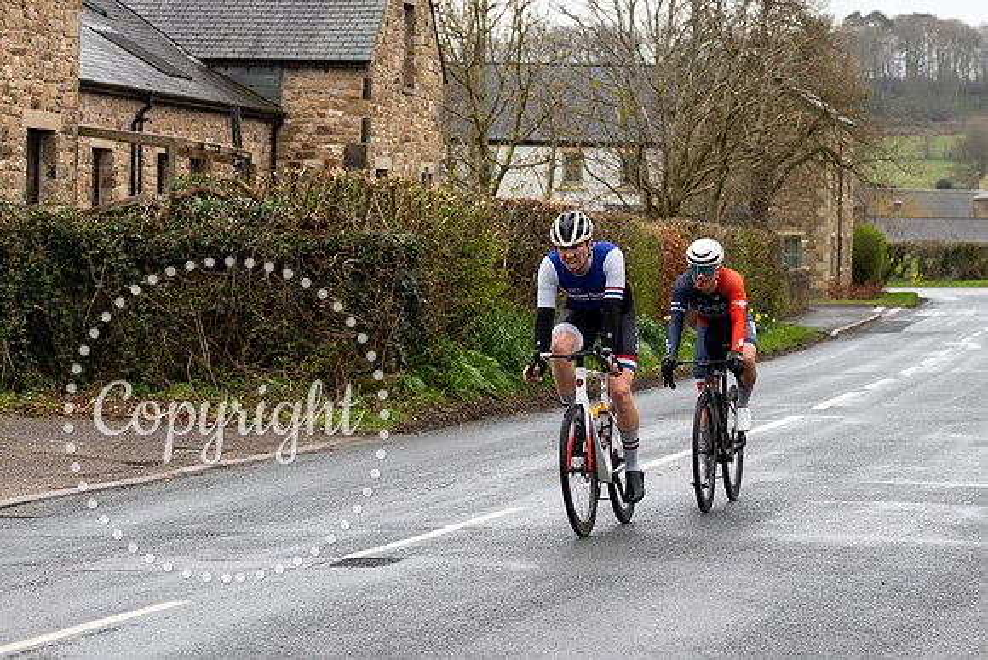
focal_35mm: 128
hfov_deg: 15.9
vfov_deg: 10.7
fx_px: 3525
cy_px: 286
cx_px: 583
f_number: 4
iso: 400
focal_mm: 70
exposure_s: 1/1000
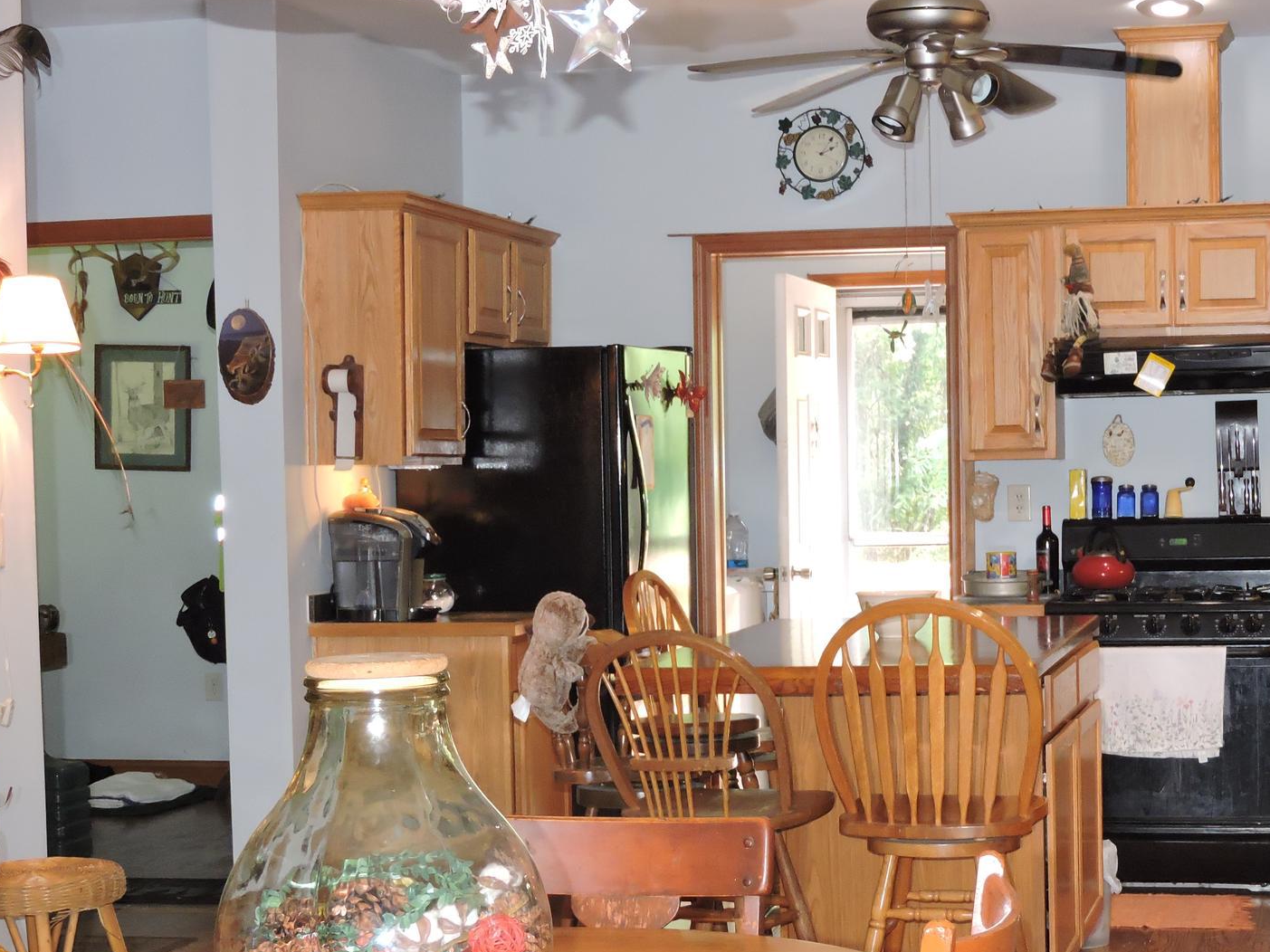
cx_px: 799
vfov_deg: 20.1
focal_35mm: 73
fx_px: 2678
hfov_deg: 26.6
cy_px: 618
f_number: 4
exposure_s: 1/30
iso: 450
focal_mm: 9
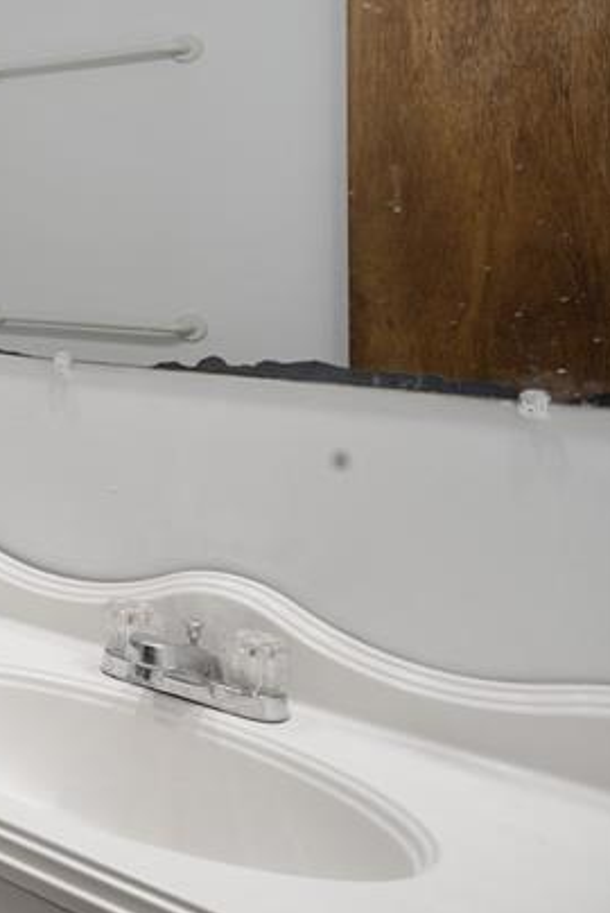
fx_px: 1928
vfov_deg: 26.4
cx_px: -533
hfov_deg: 15.2
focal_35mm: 76
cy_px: 261
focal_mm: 30
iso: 320
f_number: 9
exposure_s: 1/60
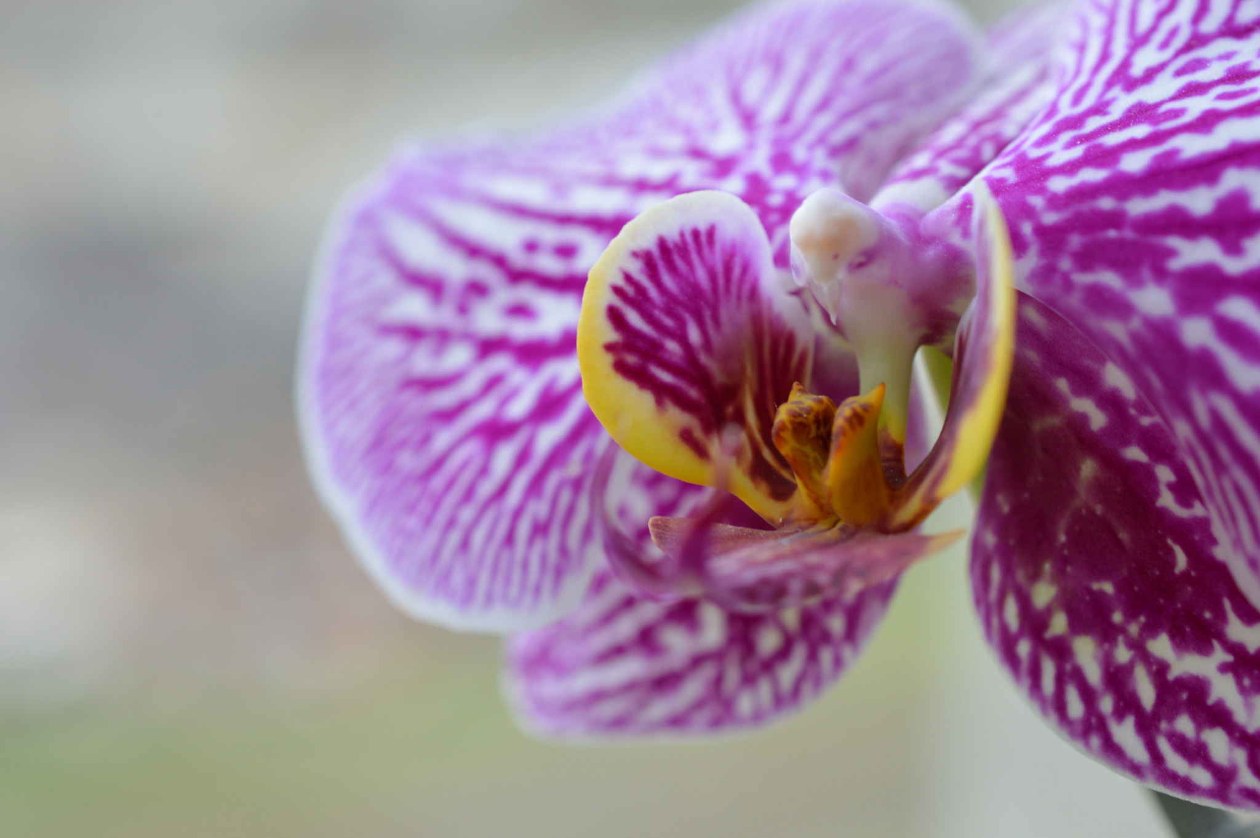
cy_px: 419
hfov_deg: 33.4
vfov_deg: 22.6
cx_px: 630
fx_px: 2098
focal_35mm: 60
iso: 250
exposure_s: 1/60
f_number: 5.6
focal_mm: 40
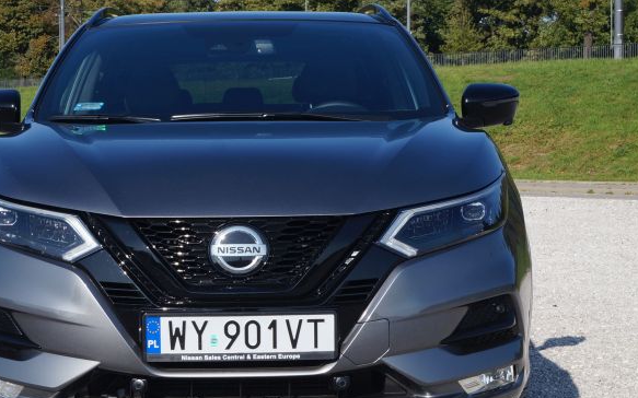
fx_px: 1632
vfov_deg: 13.9
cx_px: 240
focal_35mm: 94
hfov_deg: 22.1
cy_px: 196
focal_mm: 35
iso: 100
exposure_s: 1/125
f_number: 13
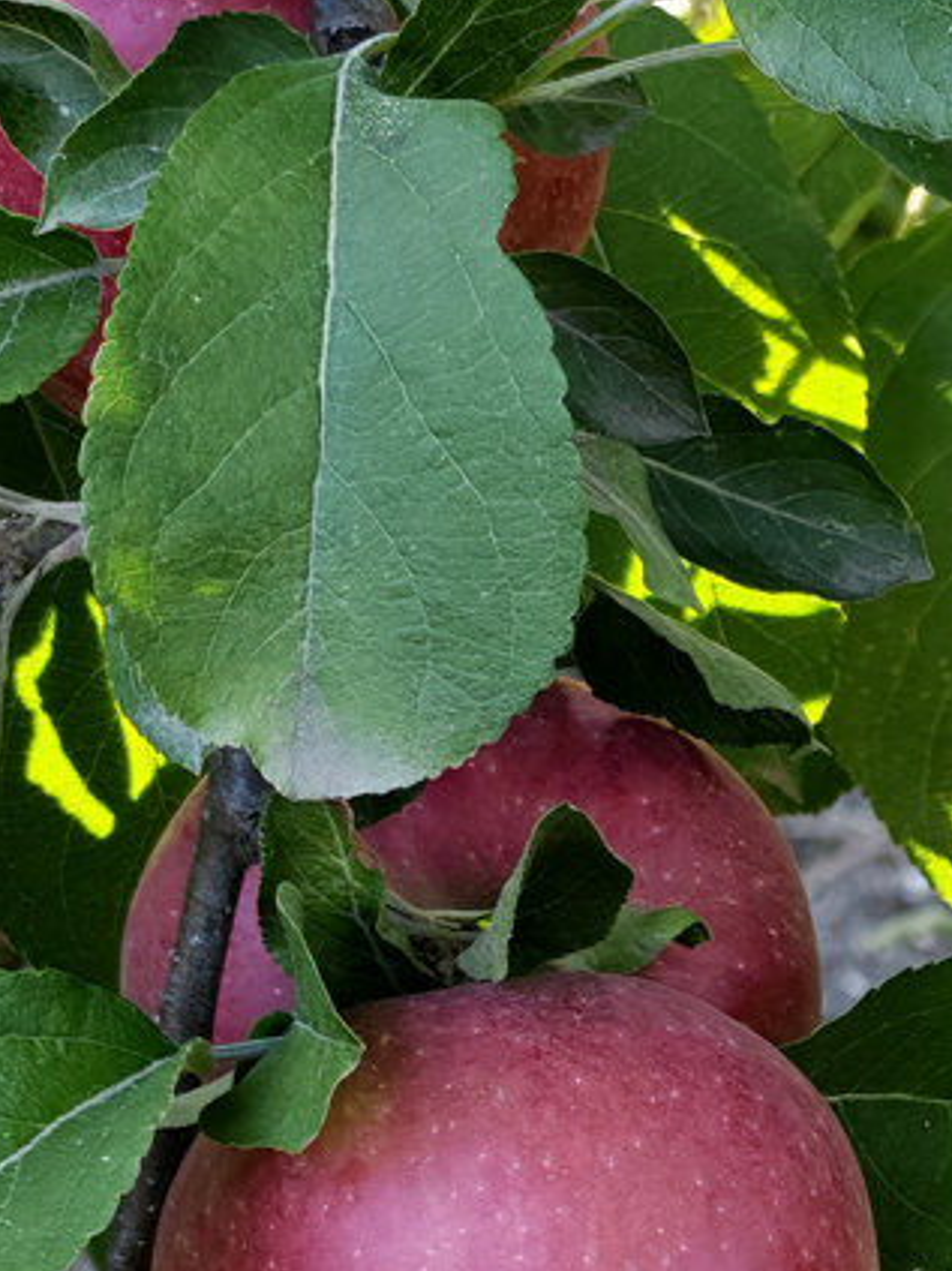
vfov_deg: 12.1
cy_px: 1529
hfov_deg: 9.1
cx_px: 1330
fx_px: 5833
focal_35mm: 159
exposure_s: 1/100
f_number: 1.9
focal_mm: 6.12
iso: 320
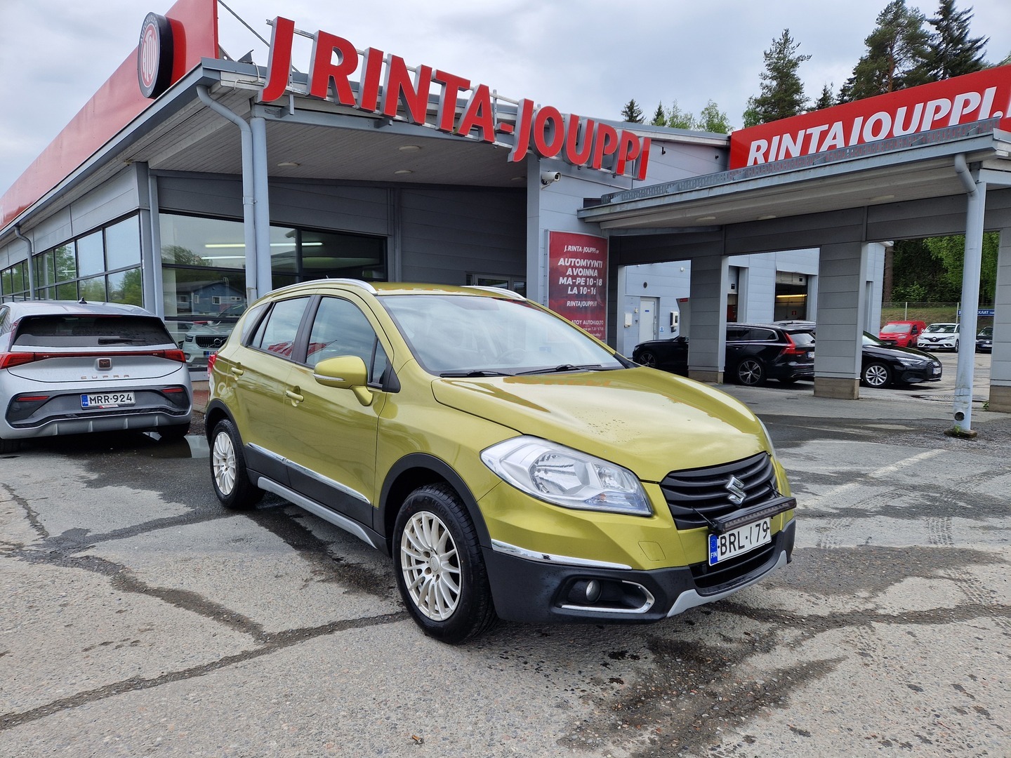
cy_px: 379
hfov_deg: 73.9
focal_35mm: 23
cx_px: 506
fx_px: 672
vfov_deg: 58.9
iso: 50
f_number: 1.8
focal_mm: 5.4
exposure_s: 1/784
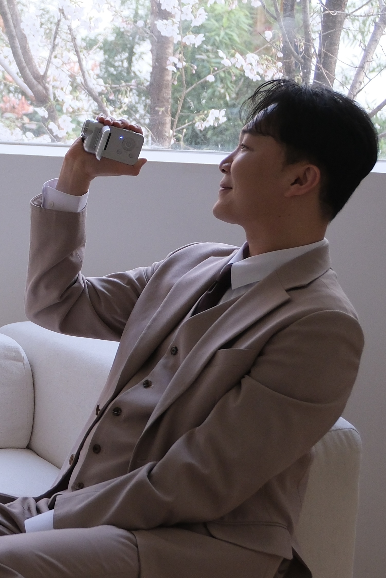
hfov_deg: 36.9
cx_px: 193
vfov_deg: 53.1
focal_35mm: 36
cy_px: 289
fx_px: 579
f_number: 2.8
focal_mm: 24
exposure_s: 1/160
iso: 1000
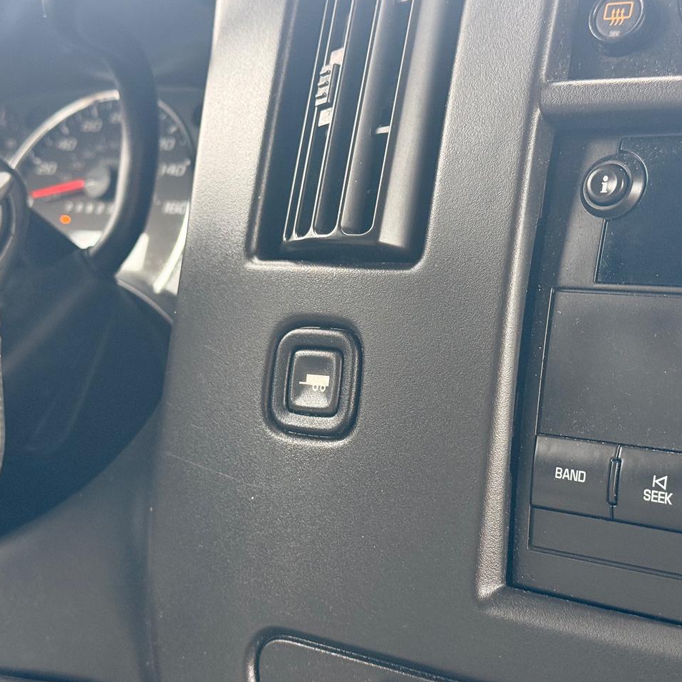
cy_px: 341
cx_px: 319
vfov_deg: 30.0
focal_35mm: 57
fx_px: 1271
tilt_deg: -7.5
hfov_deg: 30.0
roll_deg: -1.3
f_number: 1.78
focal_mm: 6.76
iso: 250
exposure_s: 1/44
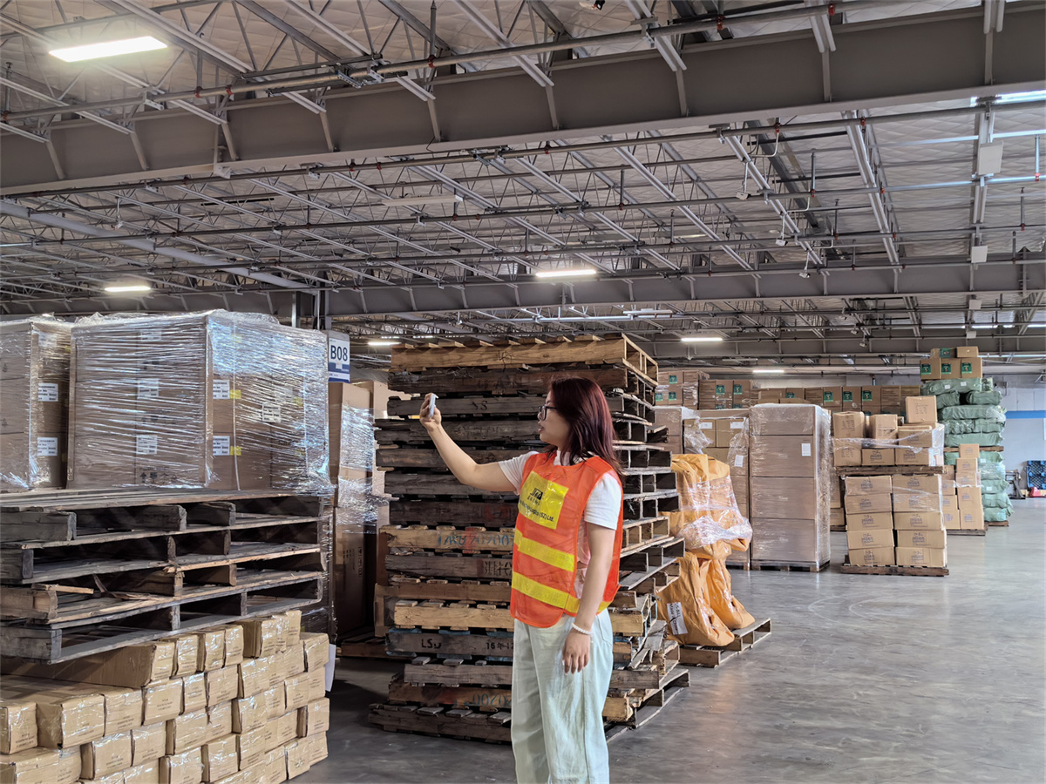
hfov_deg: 54.0
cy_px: 392
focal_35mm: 34
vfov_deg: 41.8
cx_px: 523
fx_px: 1027
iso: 160
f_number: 2
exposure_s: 1/50
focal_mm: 5.72
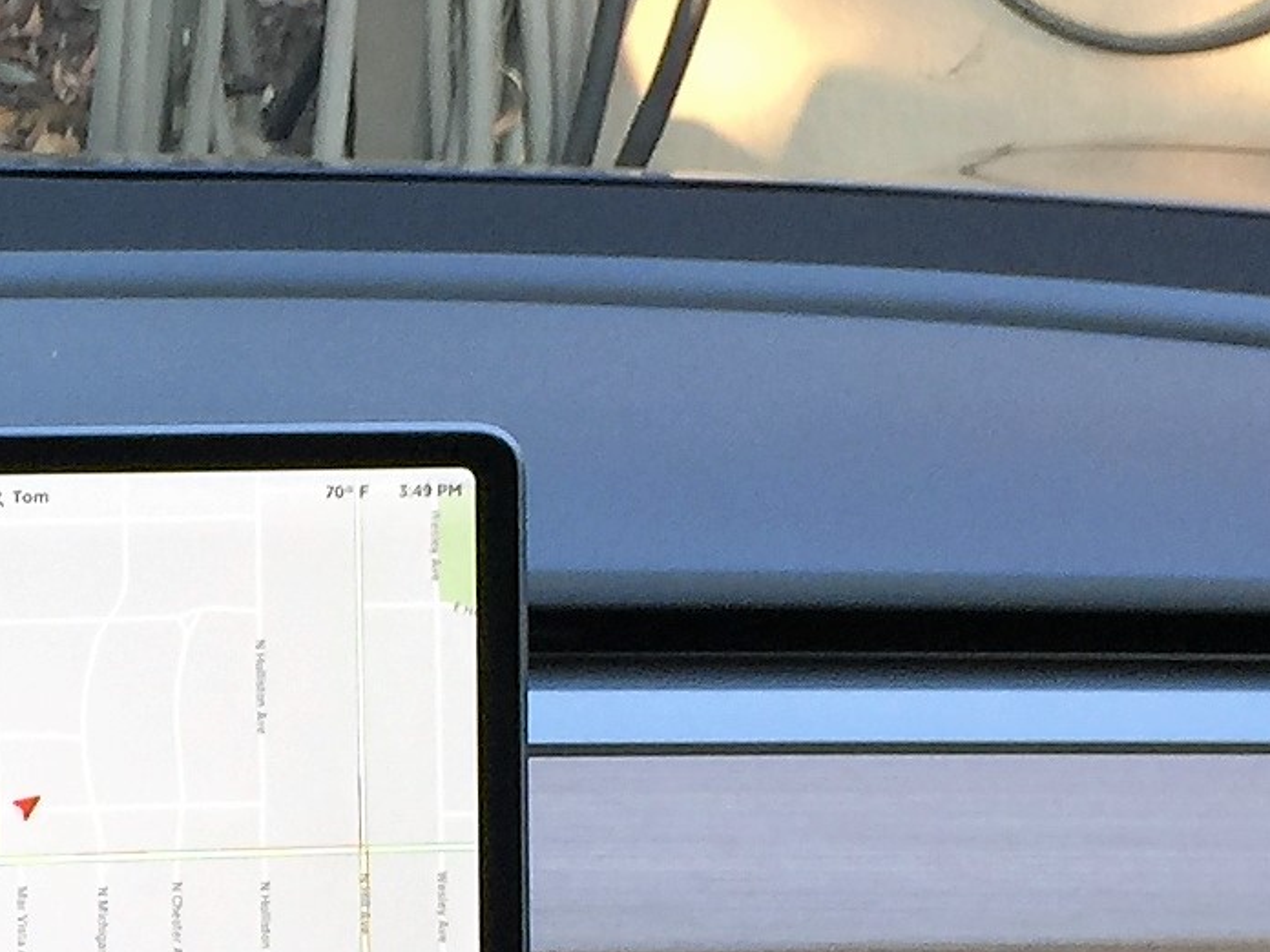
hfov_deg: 14.2
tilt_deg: -19.3
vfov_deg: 10.8
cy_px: 883
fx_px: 4990
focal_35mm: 136
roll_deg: +1.8
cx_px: -153
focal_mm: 4.15
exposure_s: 1/30
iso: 32
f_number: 2.2
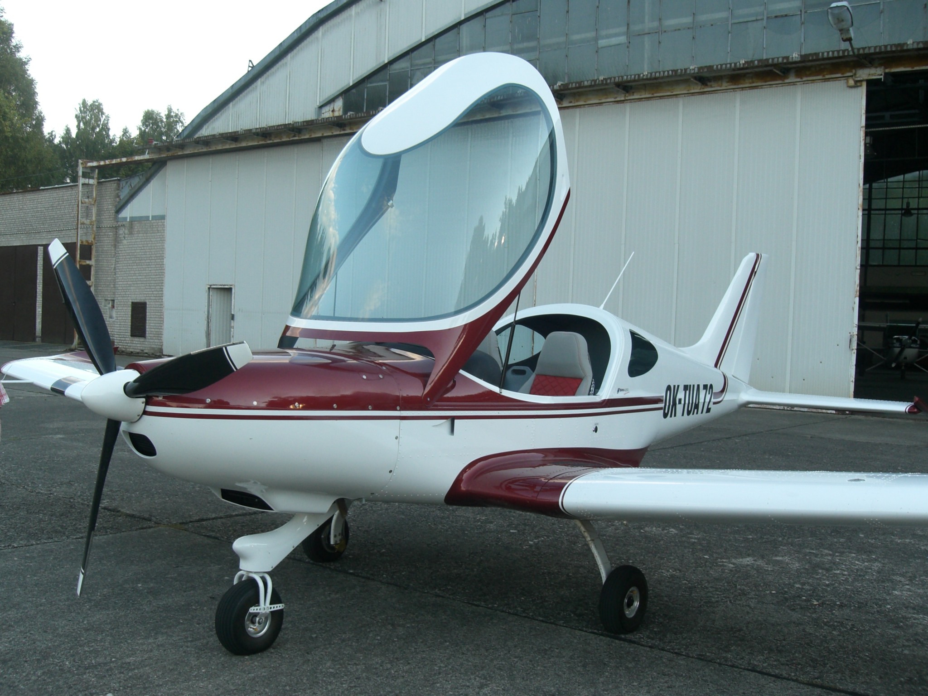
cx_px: 464
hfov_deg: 49.0
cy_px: 348
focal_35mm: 38
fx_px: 1019
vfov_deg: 37.7
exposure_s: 1/100
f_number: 3.1
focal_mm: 6.3
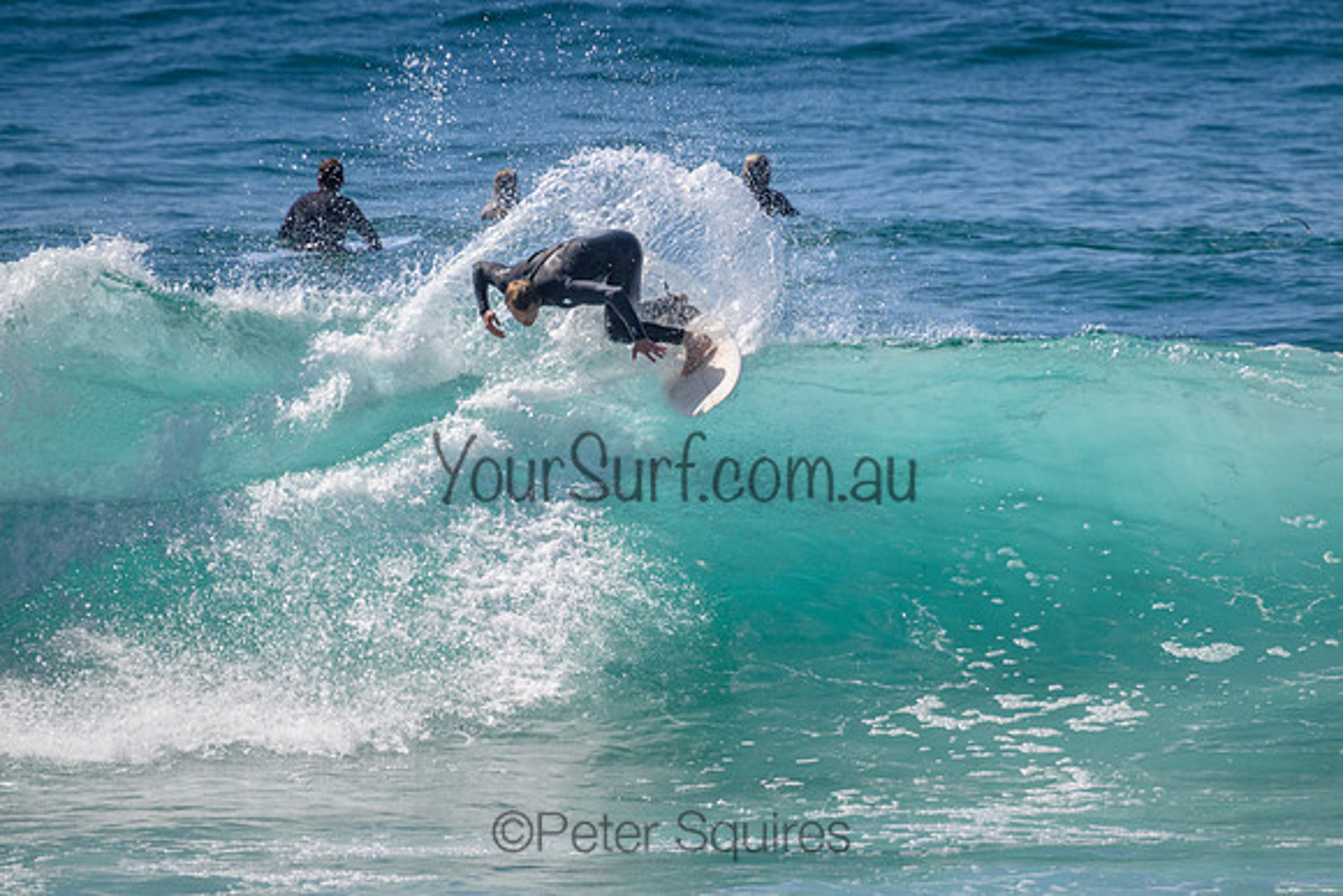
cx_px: 808
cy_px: 407
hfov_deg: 2.1
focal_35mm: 963
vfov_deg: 1.4
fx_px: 35927
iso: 800
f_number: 11
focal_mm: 800
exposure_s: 1/2000
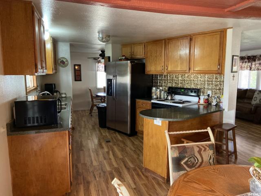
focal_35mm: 26
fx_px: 196
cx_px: 130
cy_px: 98
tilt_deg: -8.3
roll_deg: -0.8
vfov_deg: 53.1
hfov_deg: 67.3
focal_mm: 4.25
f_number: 1.8
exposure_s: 1/40
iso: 400
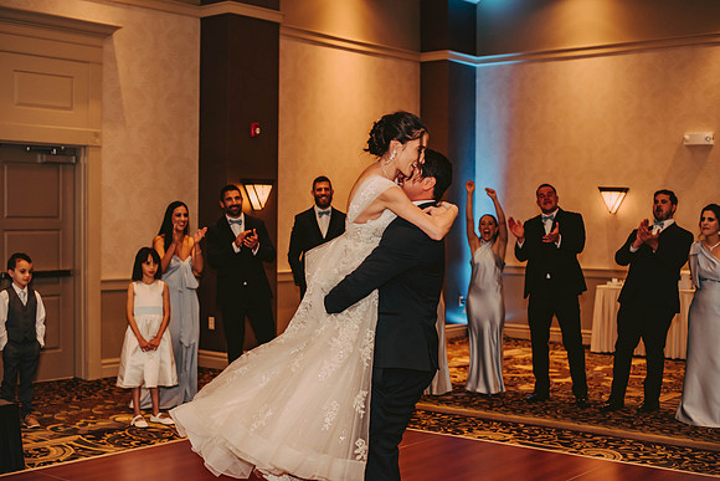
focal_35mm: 50
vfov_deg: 27.0
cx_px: 360
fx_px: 1000
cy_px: 240
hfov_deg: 39.6
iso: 800
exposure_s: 1/125
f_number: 2.5
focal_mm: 50
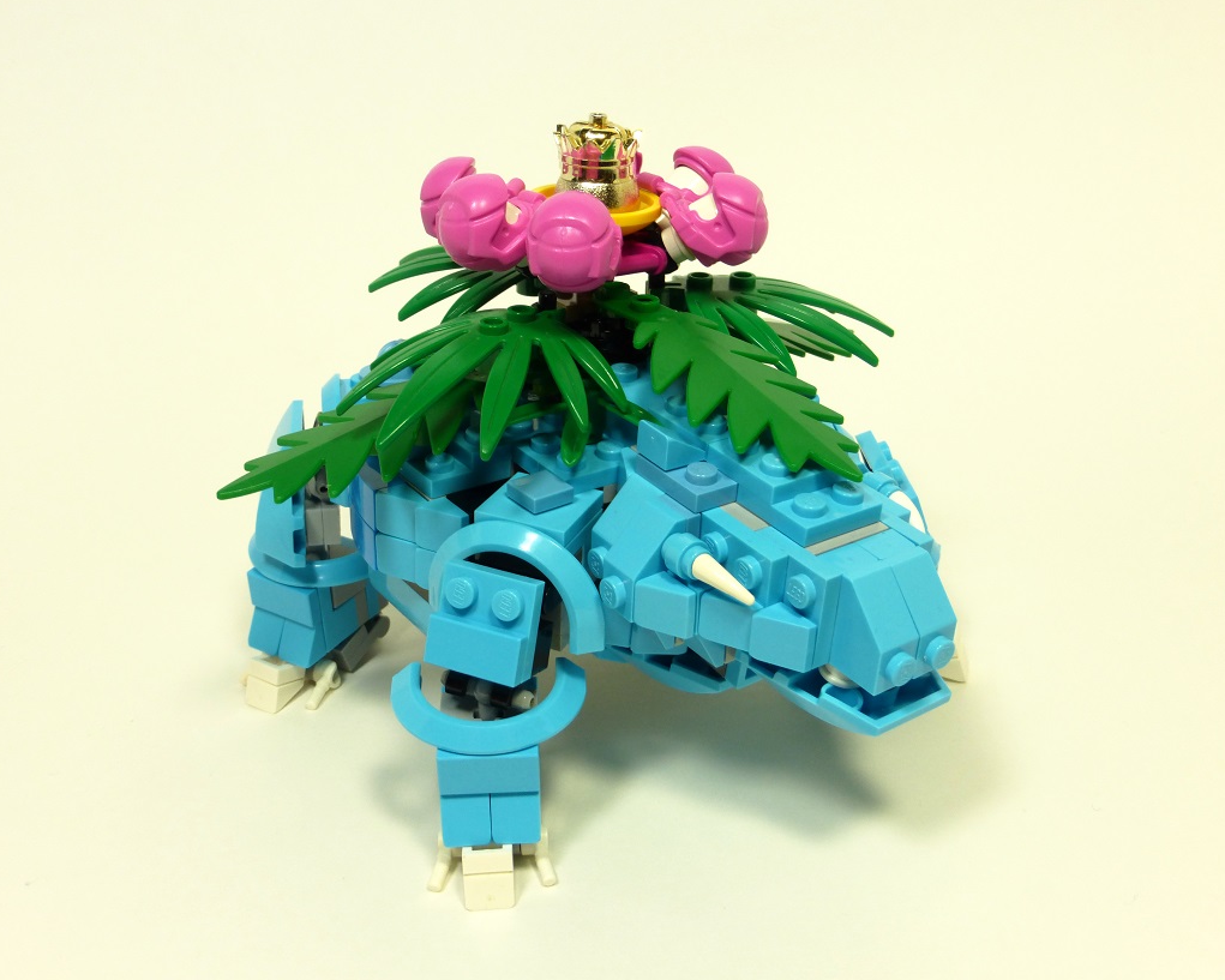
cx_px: 614
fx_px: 1342
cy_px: 489
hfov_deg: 49.1
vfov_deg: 40.1
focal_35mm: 37
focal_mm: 6.1
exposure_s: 1/60
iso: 100
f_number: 3.7
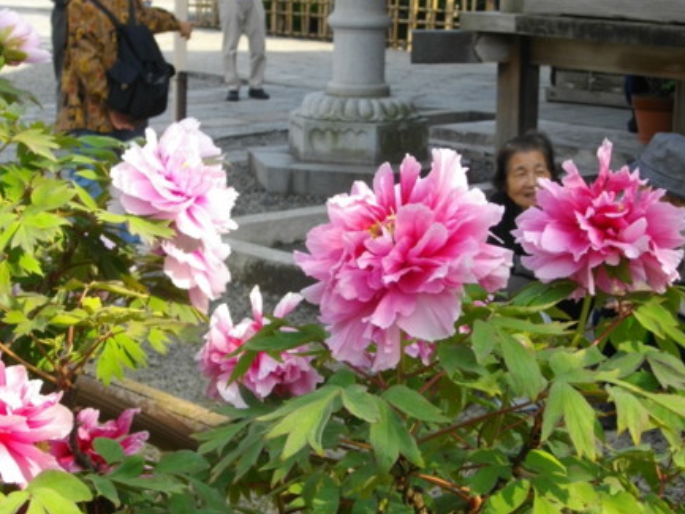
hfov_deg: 24.4
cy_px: 259
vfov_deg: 18.4
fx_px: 1584
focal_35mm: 80
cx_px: 342
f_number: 4.6
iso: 100
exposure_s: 1/160
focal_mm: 13.7
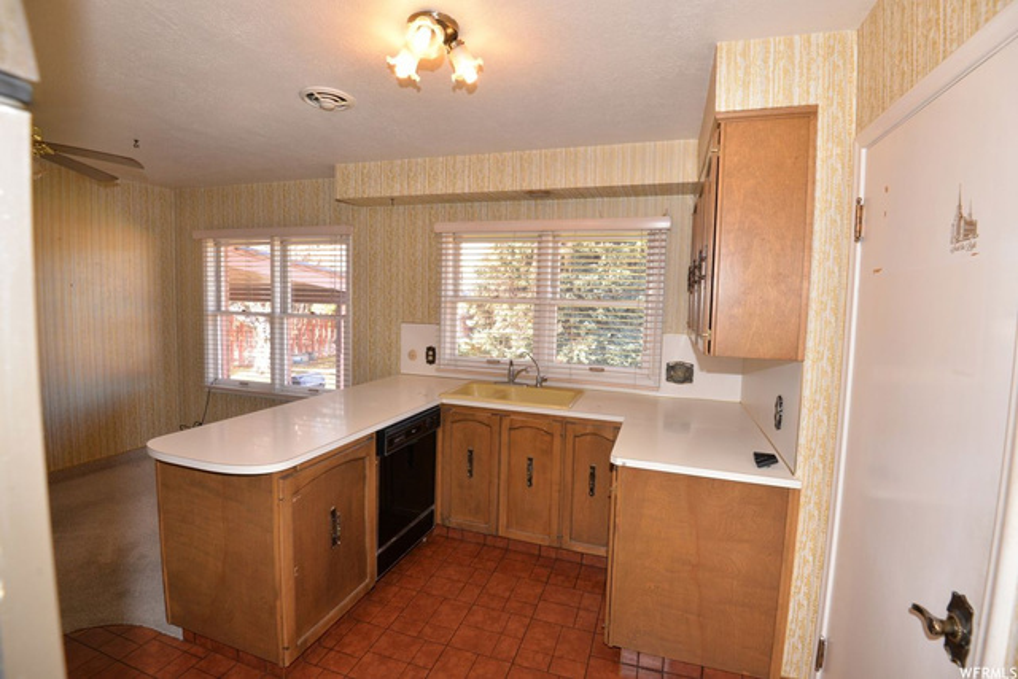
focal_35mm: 16
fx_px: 453
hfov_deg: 96.7
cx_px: 509
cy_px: 340
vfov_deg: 73.8
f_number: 6.3
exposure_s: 1/80
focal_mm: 16
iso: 640
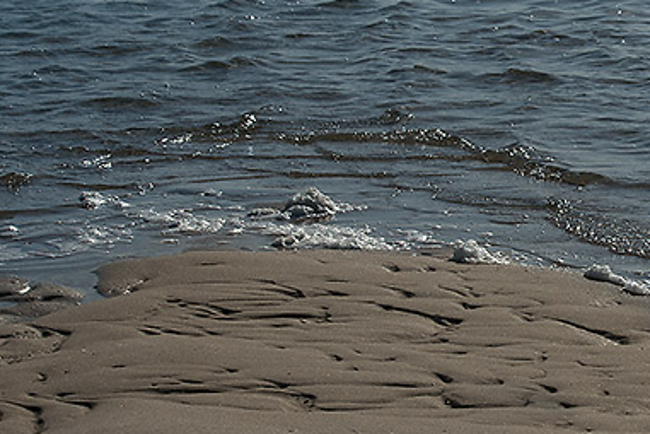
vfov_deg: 7.3
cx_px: 761
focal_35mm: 188
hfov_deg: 10.8
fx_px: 3394
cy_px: 118
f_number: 8
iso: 100
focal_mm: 70
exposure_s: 1/1600
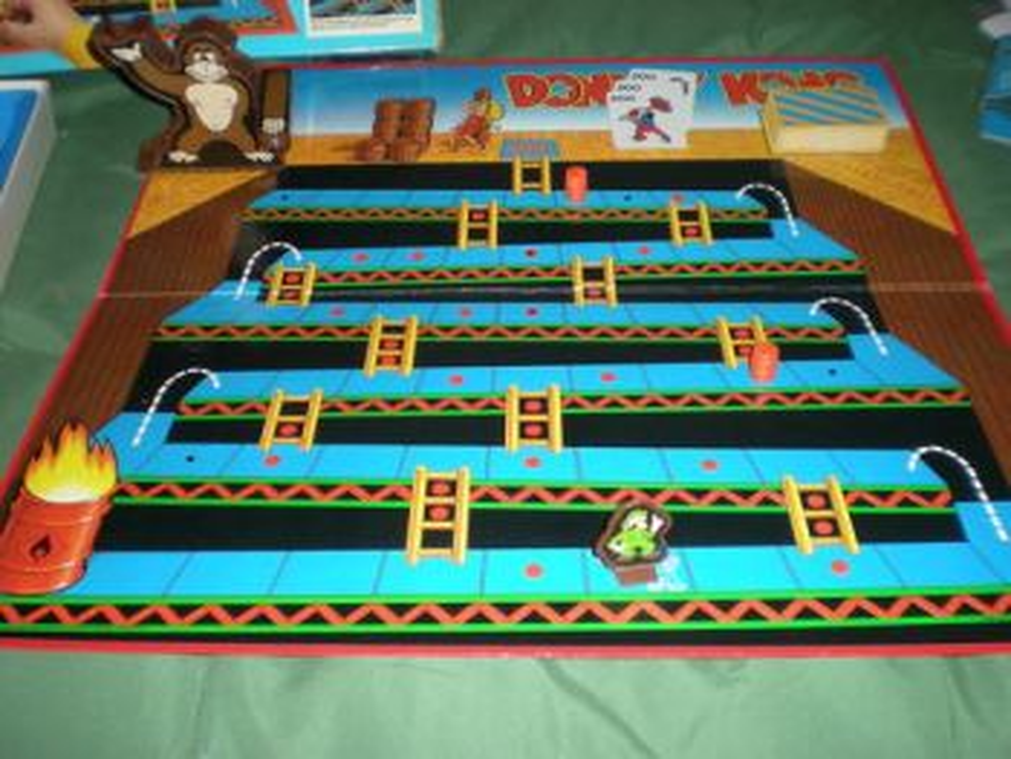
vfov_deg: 37.8
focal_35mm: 38
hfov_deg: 48.9
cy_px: 380
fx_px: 1111
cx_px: 506
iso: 50
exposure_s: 1/60
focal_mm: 6.3
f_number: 3.1
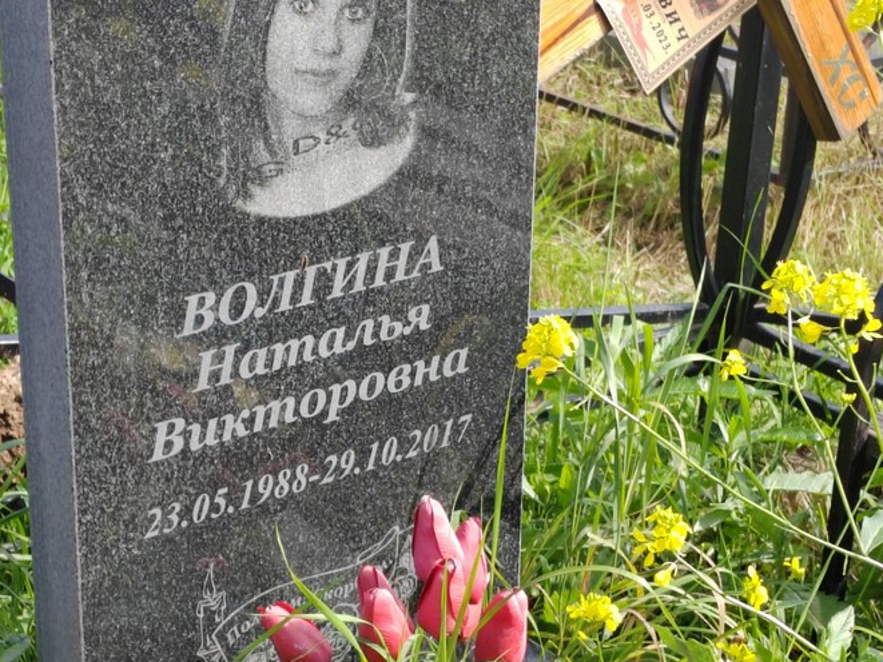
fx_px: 2347
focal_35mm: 92
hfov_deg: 21.3
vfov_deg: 16.1
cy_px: 395
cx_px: 381
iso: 100
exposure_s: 1/410
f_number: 1.9
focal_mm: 5.52
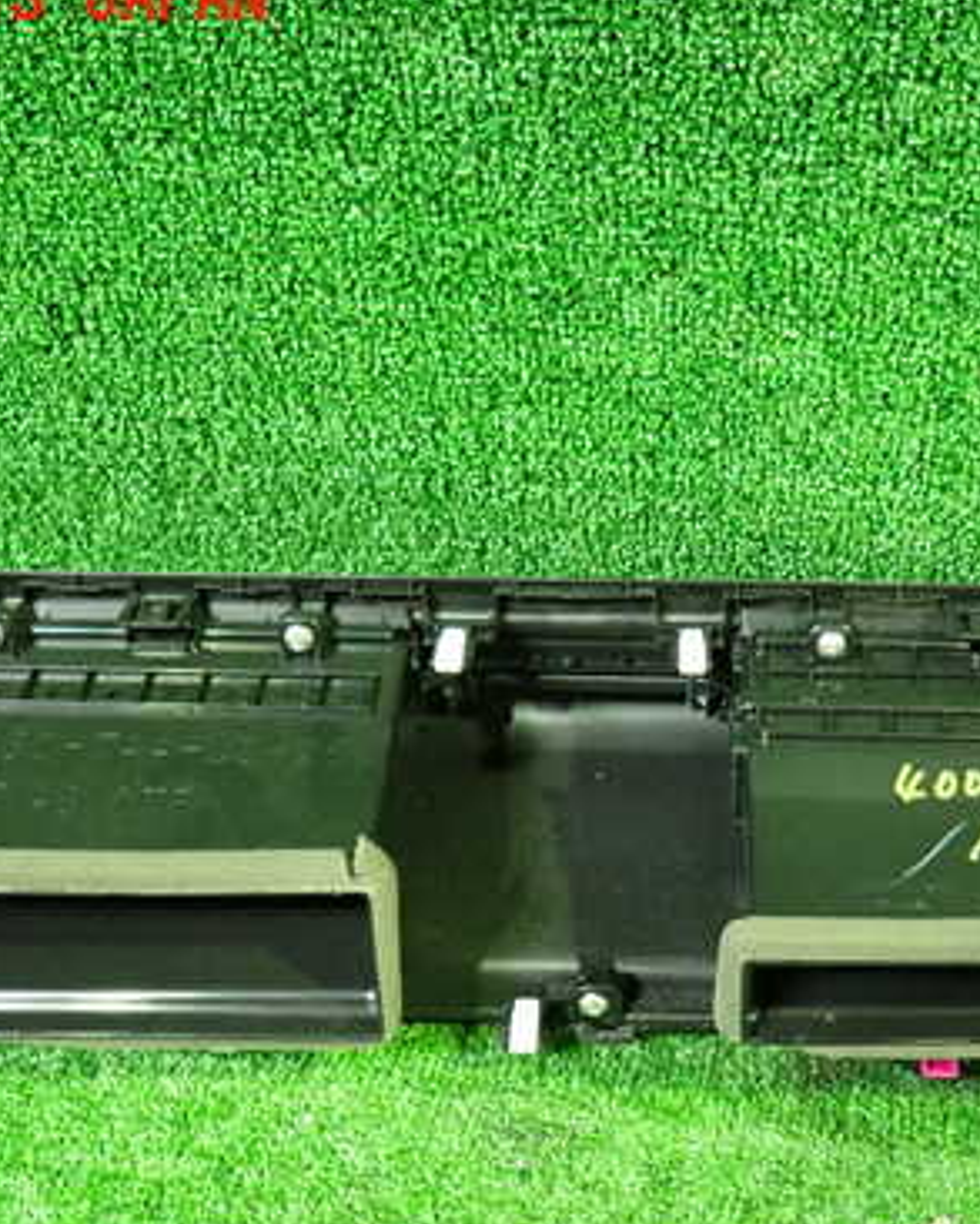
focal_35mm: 40
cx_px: 662
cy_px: 709
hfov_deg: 36.9
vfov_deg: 45.6
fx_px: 1450
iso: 800
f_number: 2
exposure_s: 1/25
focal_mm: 4.5
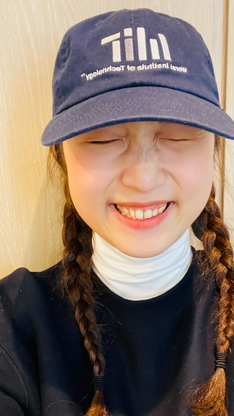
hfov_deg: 35.4
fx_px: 364
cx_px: 148
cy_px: 208
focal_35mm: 33
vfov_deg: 59.5
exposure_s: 1/30
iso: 320
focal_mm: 2.71
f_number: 2.2
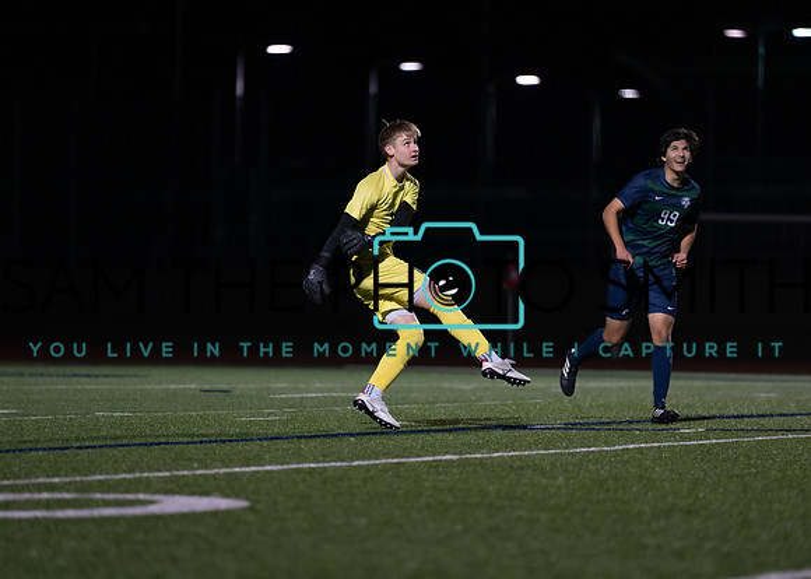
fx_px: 4826
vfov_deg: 6.9
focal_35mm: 210
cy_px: 290
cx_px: 406
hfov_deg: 9.6
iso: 2500
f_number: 2.8
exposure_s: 1/1000
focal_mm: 200
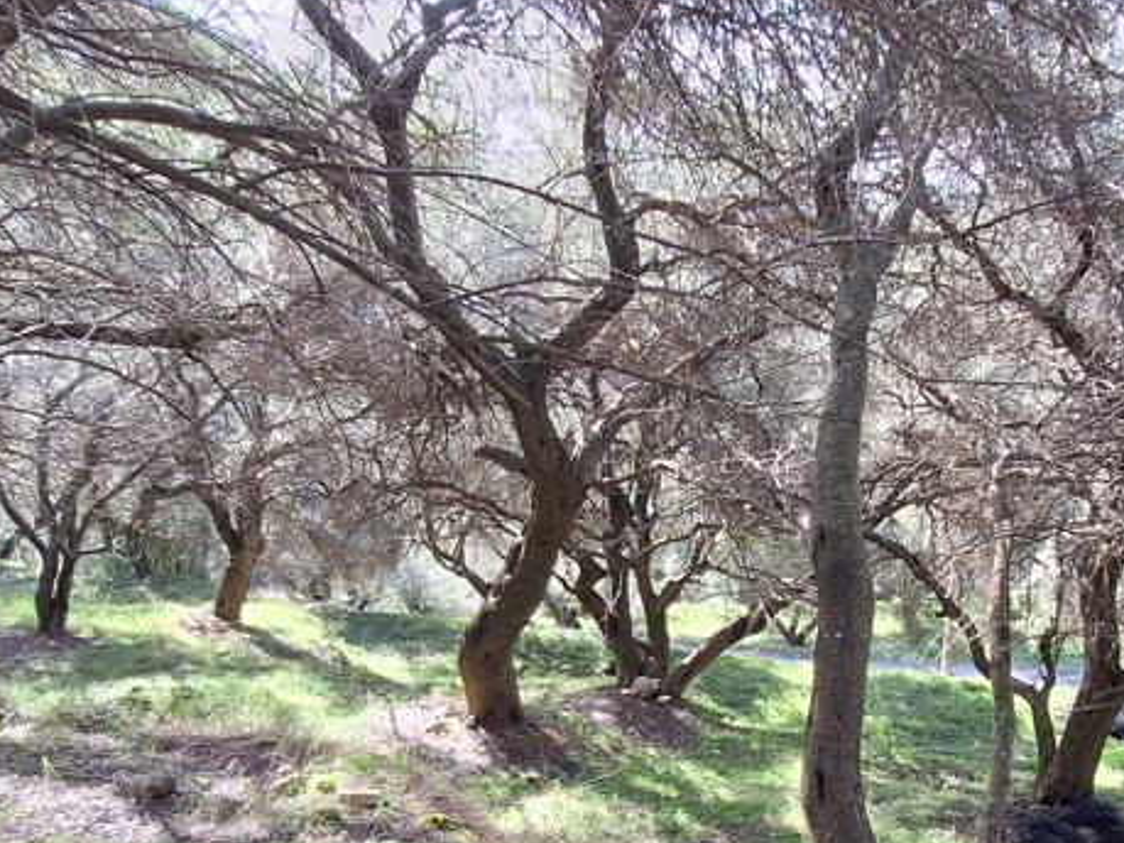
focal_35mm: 29
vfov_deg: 46.4
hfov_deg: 60.1
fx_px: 941
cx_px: 759
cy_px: 637
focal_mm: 1.74
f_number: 2.2
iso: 50
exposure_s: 1/100
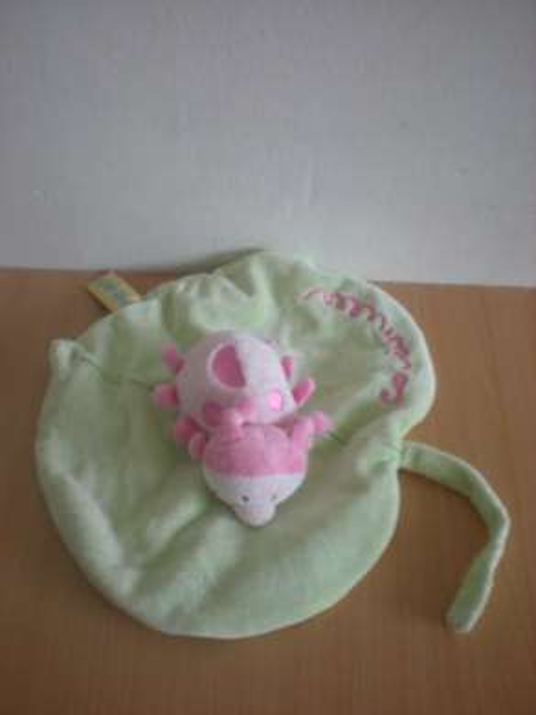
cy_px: 358
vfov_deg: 49.0
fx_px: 785
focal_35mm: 38
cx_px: 268
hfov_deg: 37.7
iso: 200
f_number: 3.1
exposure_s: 1/20
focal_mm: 6.3
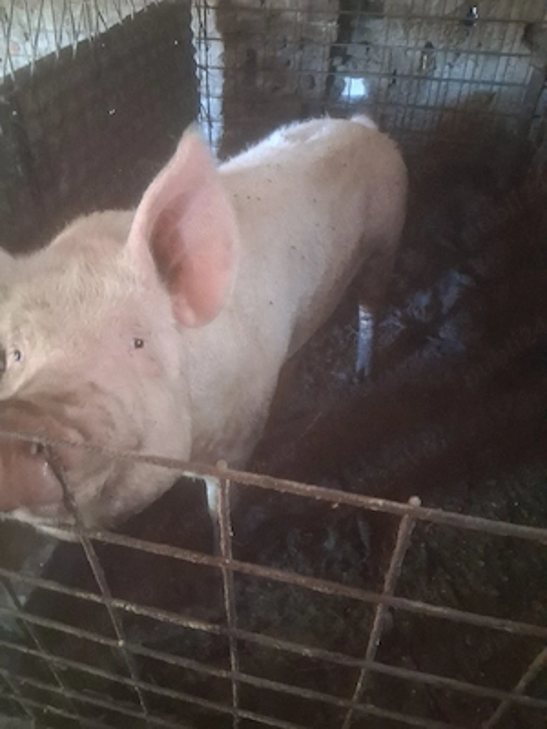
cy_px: 364
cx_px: 274
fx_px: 548
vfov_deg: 67.3
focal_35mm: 26
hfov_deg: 53.1
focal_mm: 3.98
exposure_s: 1/17
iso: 1250
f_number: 1.8
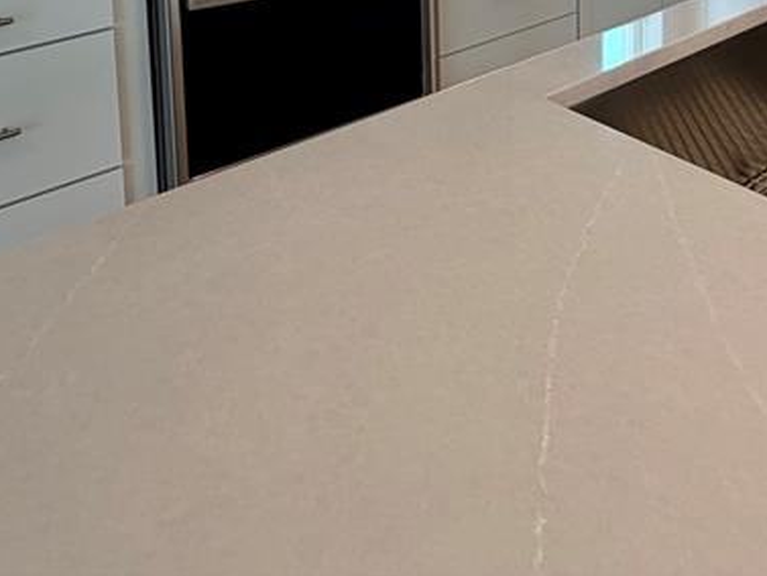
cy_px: -199
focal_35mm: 38
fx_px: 842
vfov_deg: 29.3
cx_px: 385
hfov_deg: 49.0
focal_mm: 2.22
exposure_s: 1/120
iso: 100
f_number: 2.2
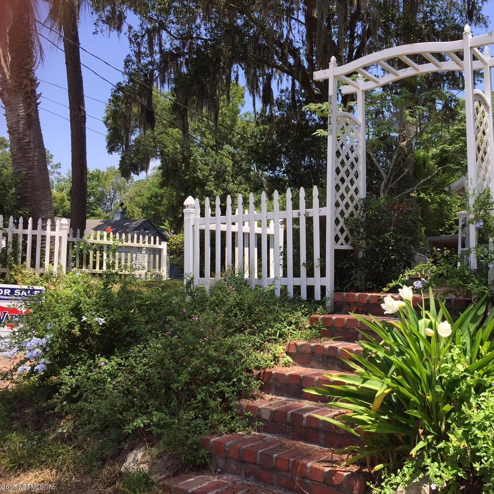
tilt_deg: +2.5
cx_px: 331
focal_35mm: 35
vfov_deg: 47.2
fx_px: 565
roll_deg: -2.9
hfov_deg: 46.4
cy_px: 251
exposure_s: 1/942
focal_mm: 4.15
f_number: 2.2
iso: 32
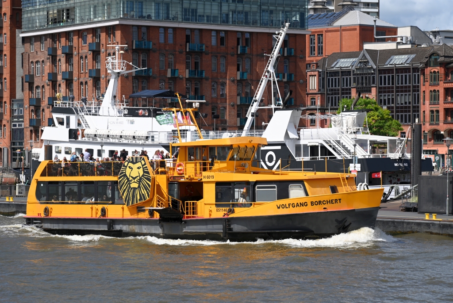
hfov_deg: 17.0
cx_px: 226
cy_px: 152
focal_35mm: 120
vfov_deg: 11.4
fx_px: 1511
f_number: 5.6
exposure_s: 1/500
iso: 100
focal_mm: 120
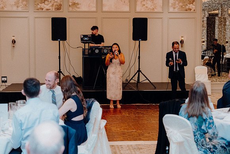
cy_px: 77
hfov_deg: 28.8
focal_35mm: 70
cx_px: 115
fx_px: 447
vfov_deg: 19.5
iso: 3200
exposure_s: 1/160
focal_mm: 70
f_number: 3.5
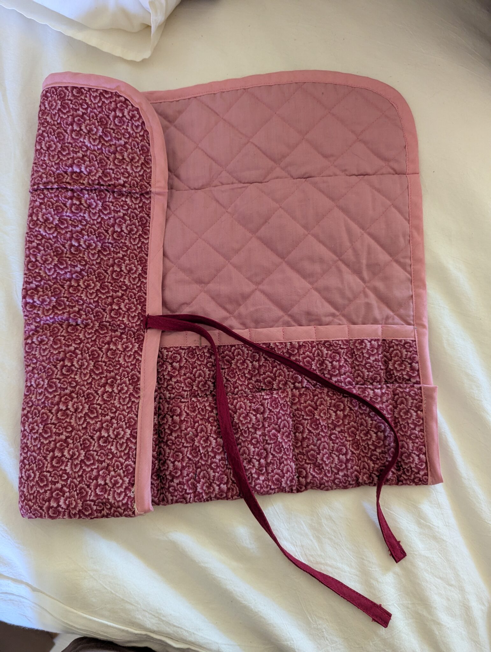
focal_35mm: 24
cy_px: 326
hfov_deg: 56.9
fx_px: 453
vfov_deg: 71.5
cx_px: 246
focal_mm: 6.81
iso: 538
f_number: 1.85
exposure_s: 1/58.9
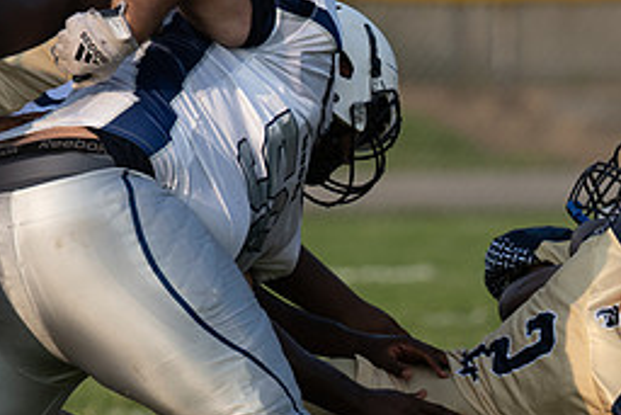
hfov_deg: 1.9
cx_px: 656
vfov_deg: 1.2
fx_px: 19037
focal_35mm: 1103
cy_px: 332
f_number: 4.5
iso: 250
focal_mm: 300
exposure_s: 1/1000
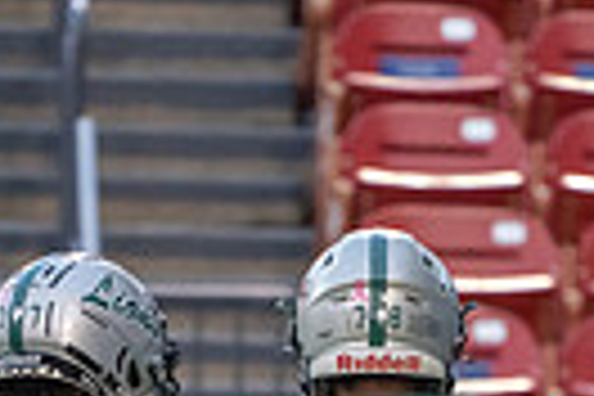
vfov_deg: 0.8
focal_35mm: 1673
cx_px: 270
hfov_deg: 1.2
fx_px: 27602
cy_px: 826
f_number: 5.6
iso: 5000
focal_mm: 382
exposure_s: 1/1250
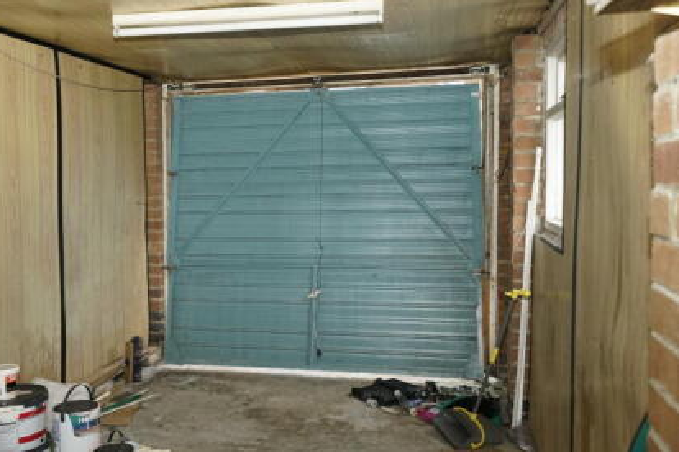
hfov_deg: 49.9
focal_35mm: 38
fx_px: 717
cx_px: 230
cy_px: 210
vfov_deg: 35.0
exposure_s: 1/125
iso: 1600
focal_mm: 24
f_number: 4
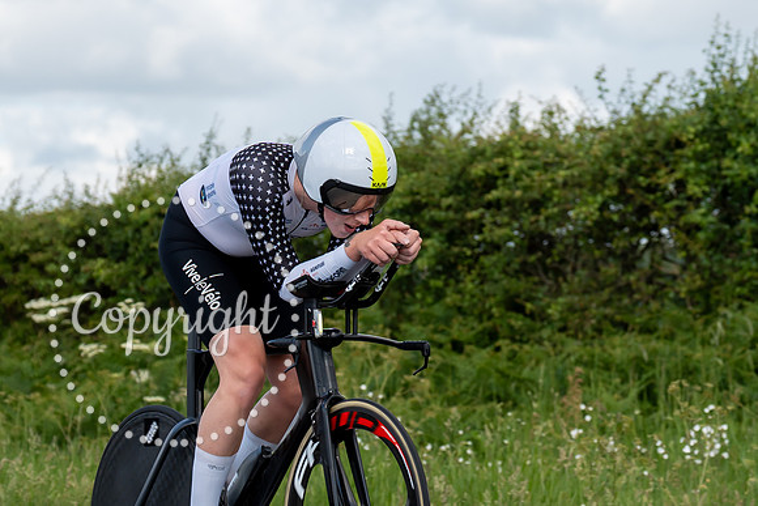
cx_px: 436
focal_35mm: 206
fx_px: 4334
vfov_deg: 6.7
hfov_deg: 10.0
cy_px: 289
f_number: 3.5
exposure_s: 1/1000
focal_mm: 72
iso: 125
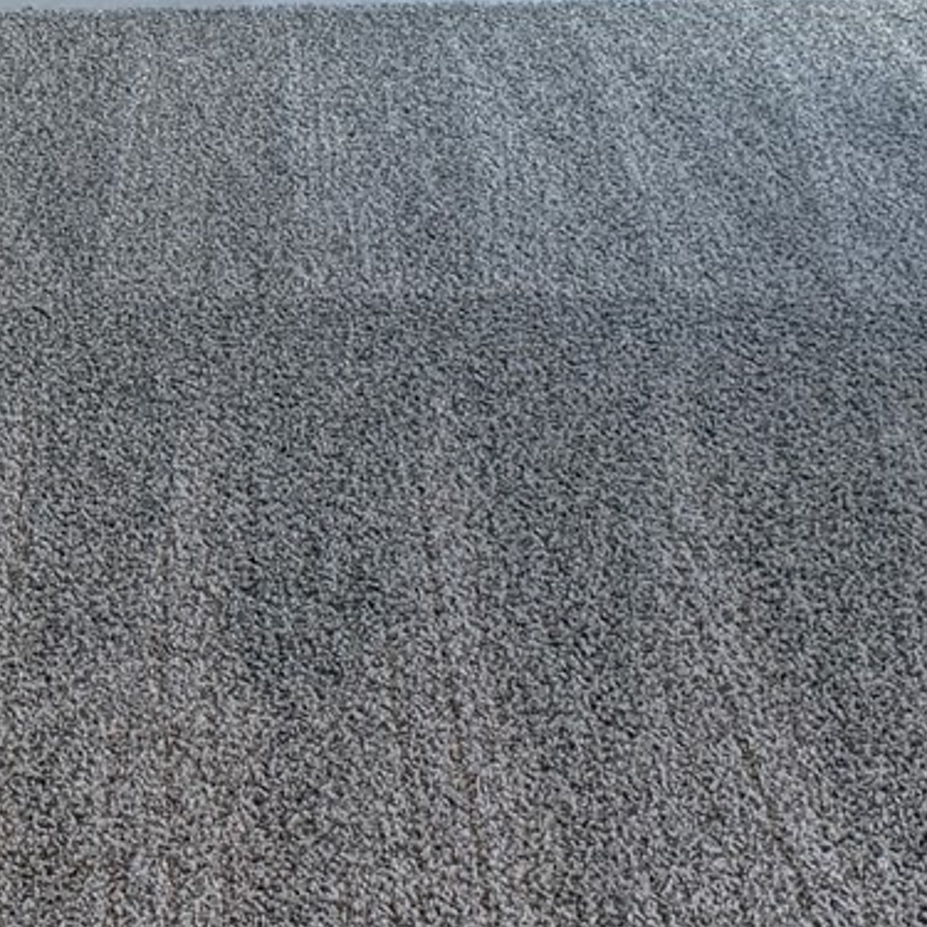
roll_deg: +1.9
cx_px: 17
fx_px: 3515
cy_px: -564
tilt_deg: -5.6
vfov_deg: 13.9
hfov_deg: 14.8
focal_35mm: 116
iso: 200
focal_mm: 6.76
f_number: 1.78
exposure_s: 1/158
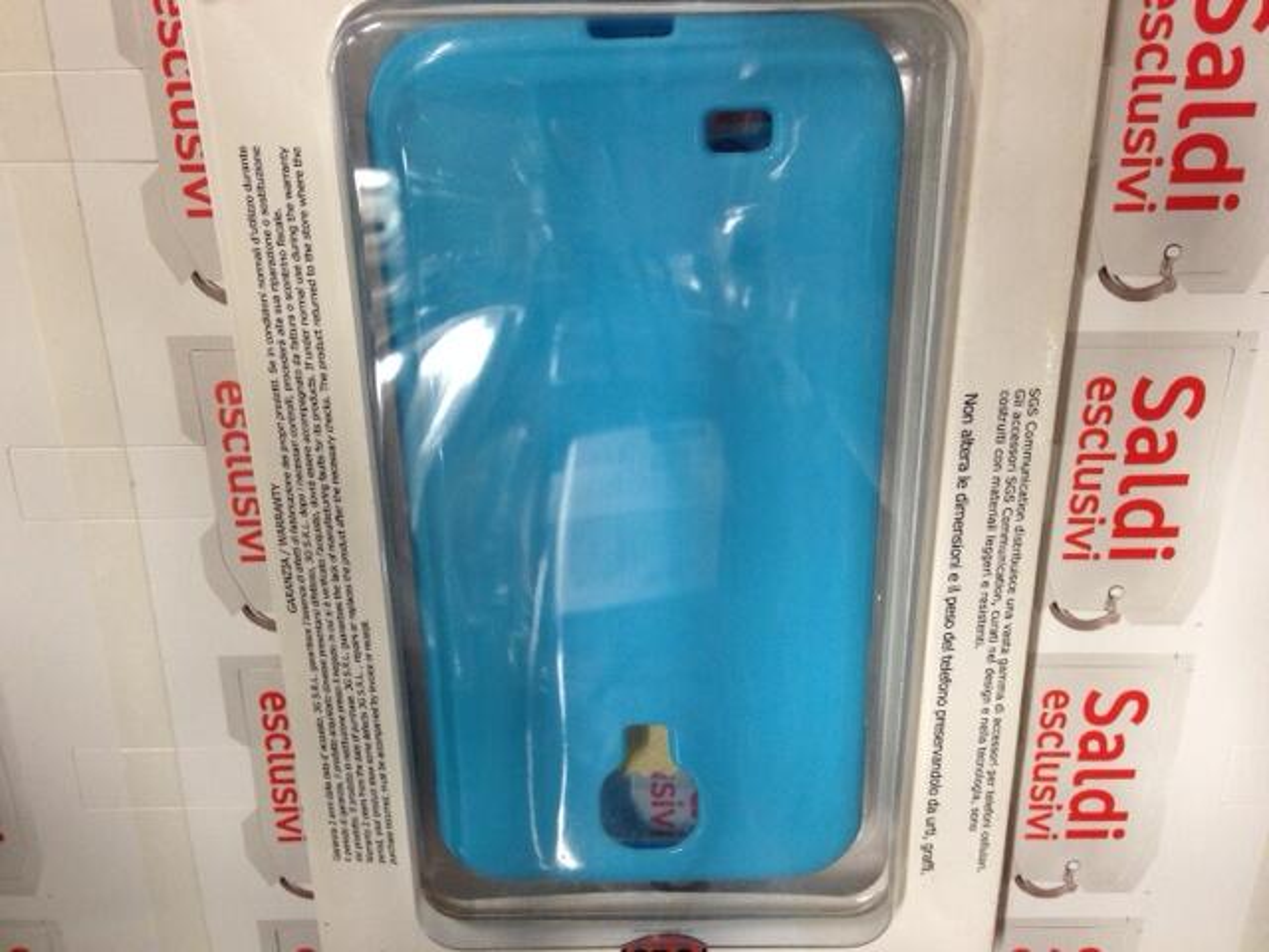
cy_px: 476
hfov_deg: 55.4
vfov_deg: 42.9
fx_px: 1210
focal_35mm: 33
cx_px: 634
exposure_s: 1/20
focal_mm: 4.12
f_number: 2.4
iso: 200
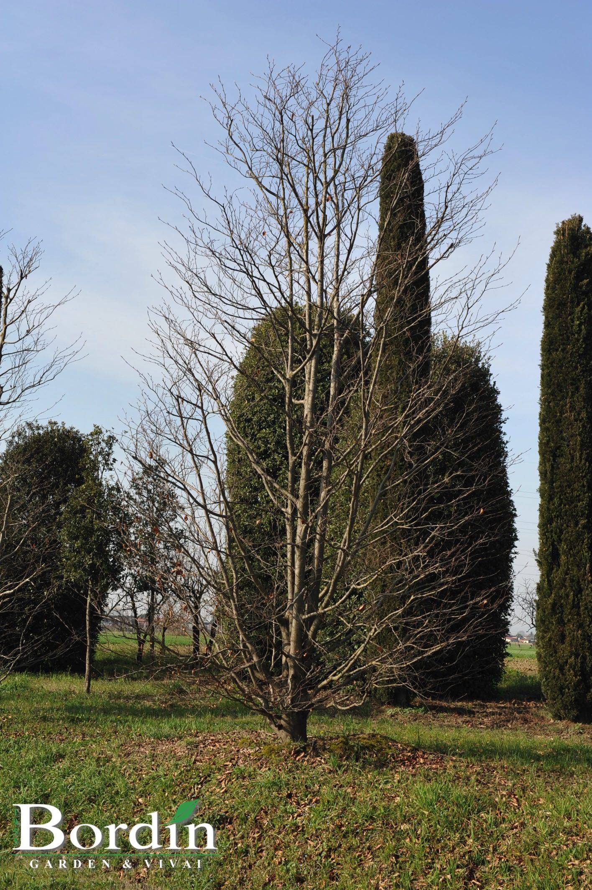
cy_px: 445
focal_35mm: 52
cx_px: 296
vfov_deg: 38.2
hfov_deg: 26.0
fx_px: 1284
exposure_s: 1/250
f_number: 8
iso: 200
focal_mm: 52
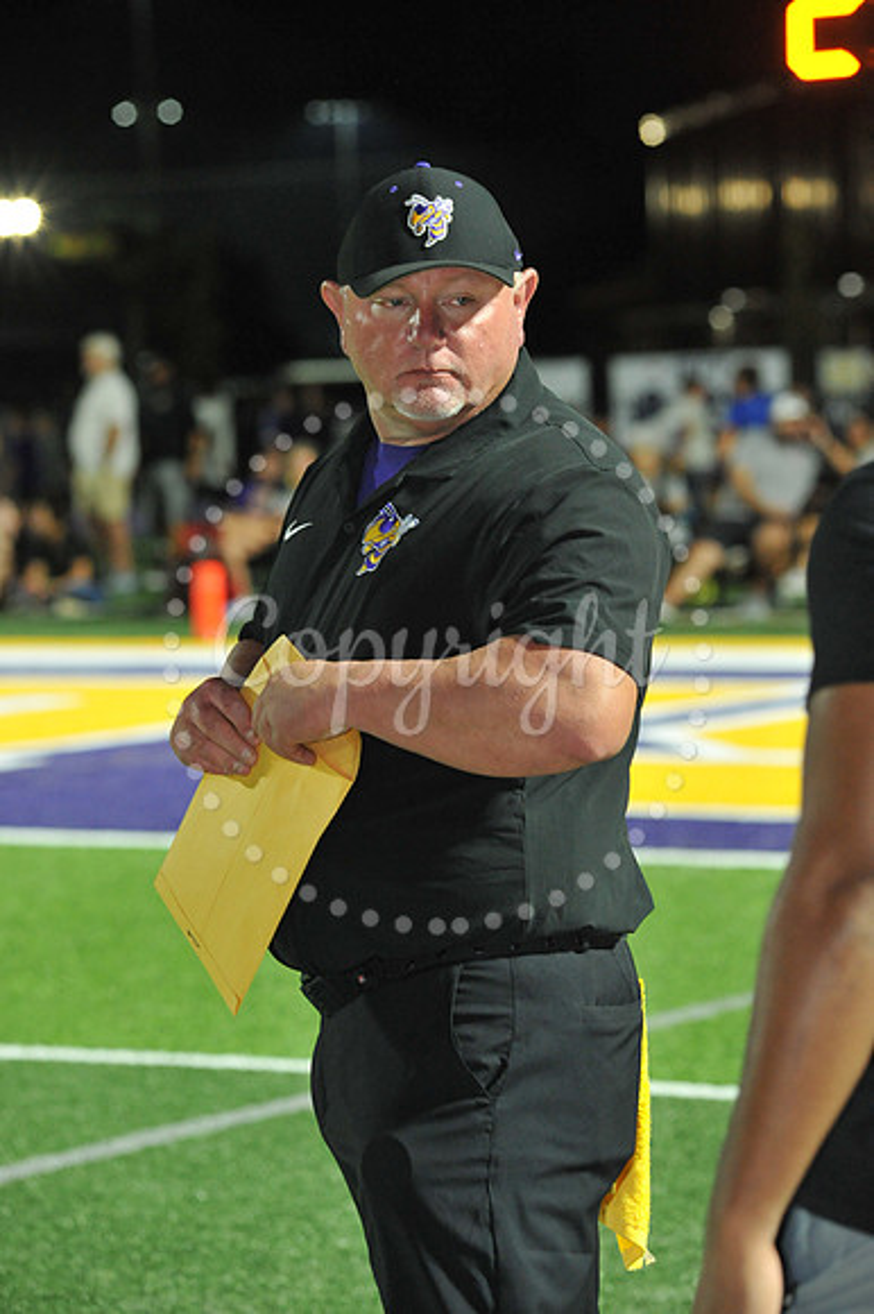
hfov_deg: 10.1
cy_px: 657
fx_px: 4922
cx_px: 437
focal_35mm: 135
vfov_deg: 15.2
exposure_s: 1/250
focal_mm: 135
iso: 4000
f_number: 5.6
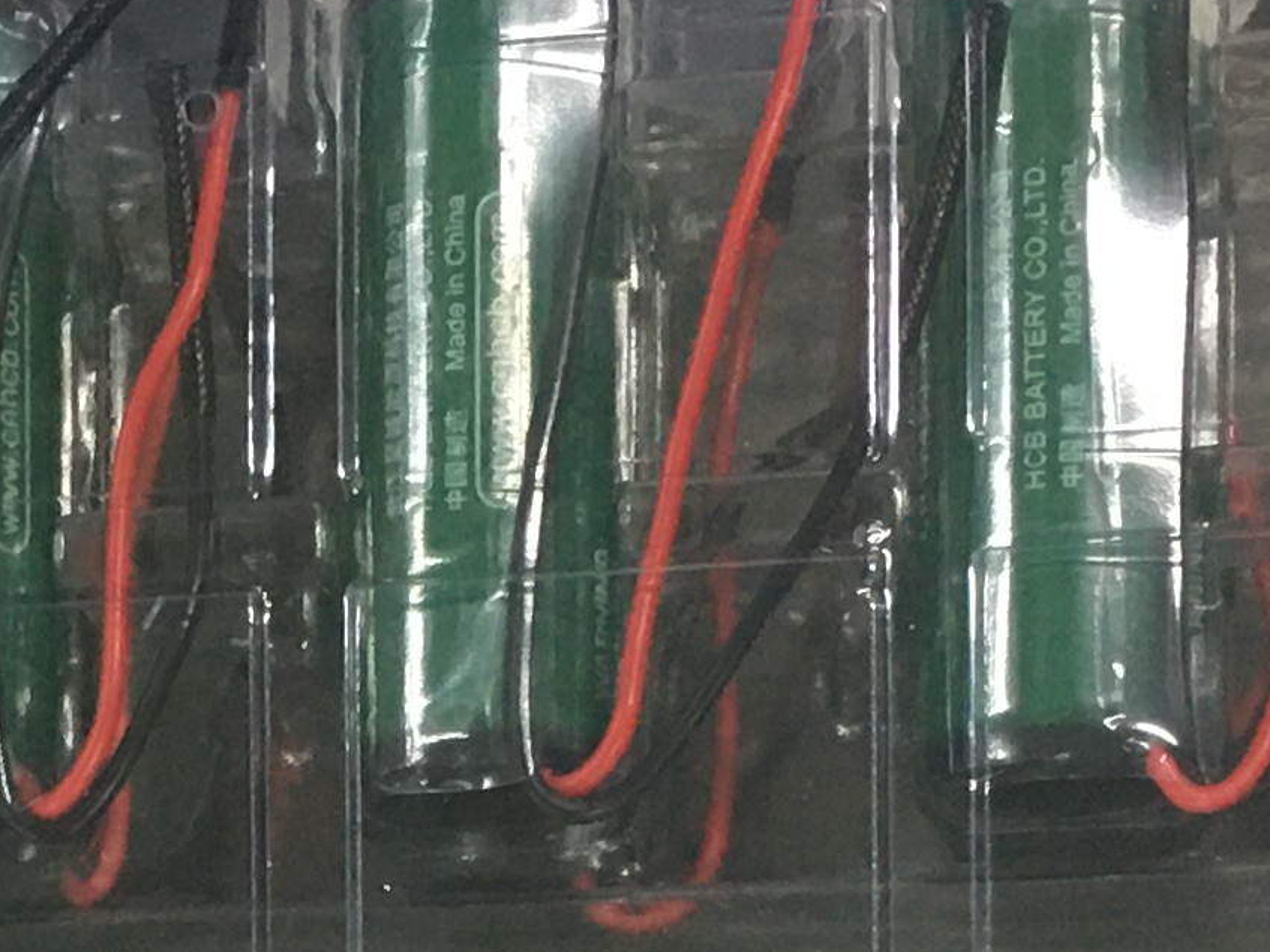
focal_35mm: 138
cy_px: 1705
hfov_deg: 14.2
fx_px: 5062
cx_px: 142
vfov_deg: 10.2
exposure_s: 1/17
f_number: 2.2
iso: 80
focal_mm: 4.15
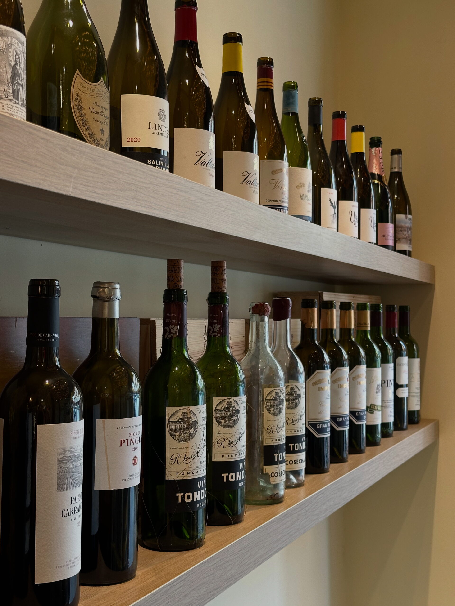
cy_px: 303
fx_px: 841
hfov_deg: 30.3
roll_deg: -0.4
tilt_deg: +1.8
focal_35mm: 48
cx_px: 228
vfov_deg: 39.7
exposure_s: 1/50
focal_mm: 6.86
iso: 80
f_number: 1.78
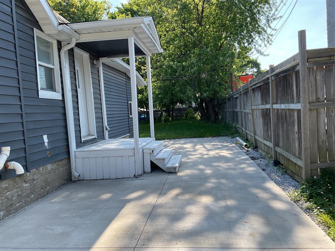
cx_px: 168
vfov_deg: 48.2
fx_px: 281
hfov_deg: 61.7
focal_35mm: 29
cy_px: 126
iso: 16
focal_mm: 3
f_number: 1.8
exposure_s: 1/540
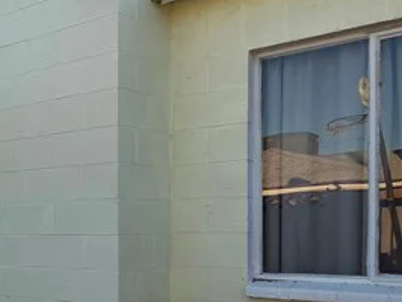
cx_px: -177
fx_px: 581
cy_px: 251
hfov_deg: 28.0
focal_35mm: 50
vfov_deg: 28.4
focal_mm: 2.2
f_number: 1.9
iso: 40
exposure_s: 1/437
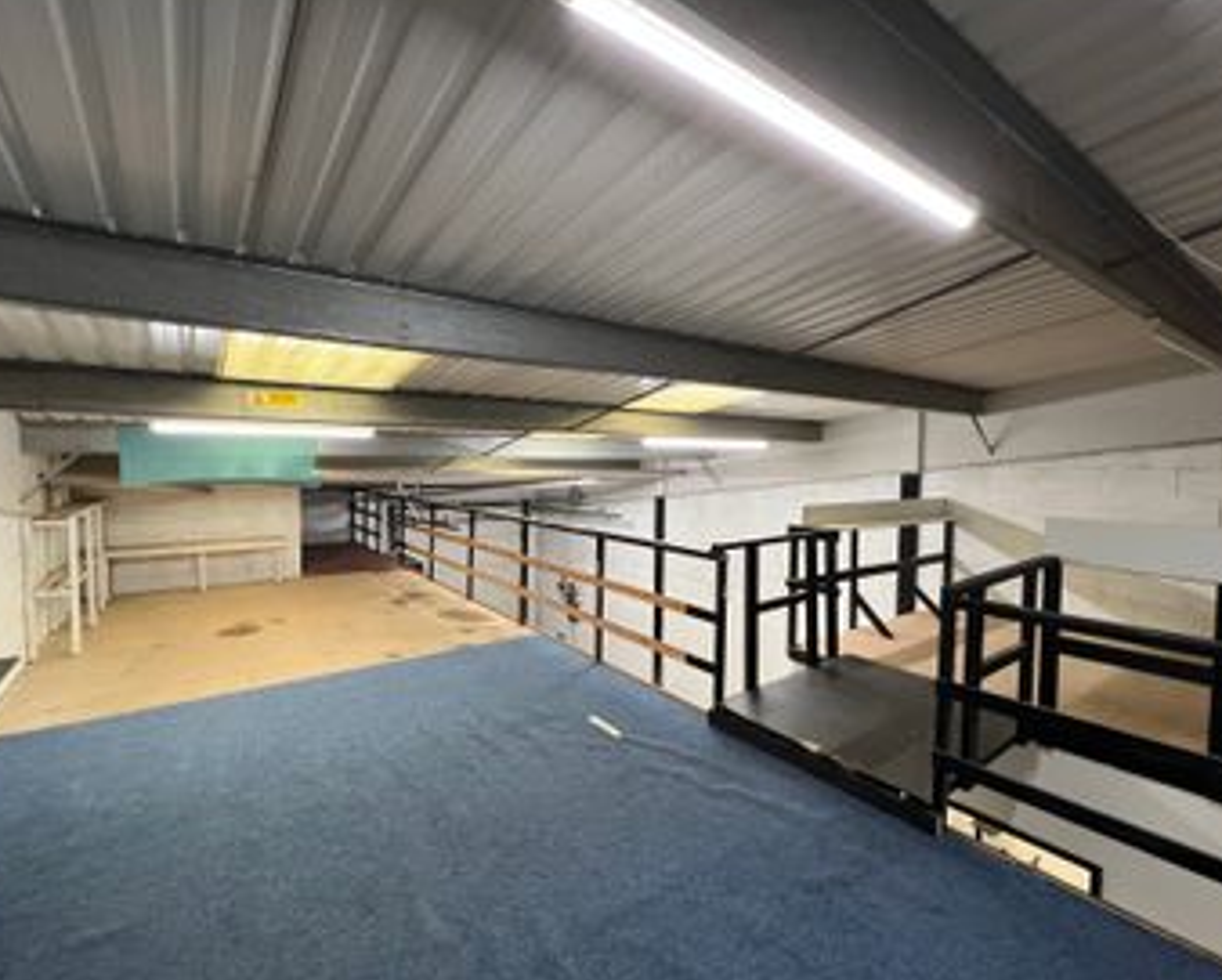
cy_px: 492
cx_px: 611
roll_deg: -0.7
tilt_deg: -1.8
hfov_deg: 96.7
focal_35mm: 15
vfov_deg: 84.1
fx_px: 543
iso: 200
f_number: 1.8
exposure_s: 1/100
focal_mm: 1.57
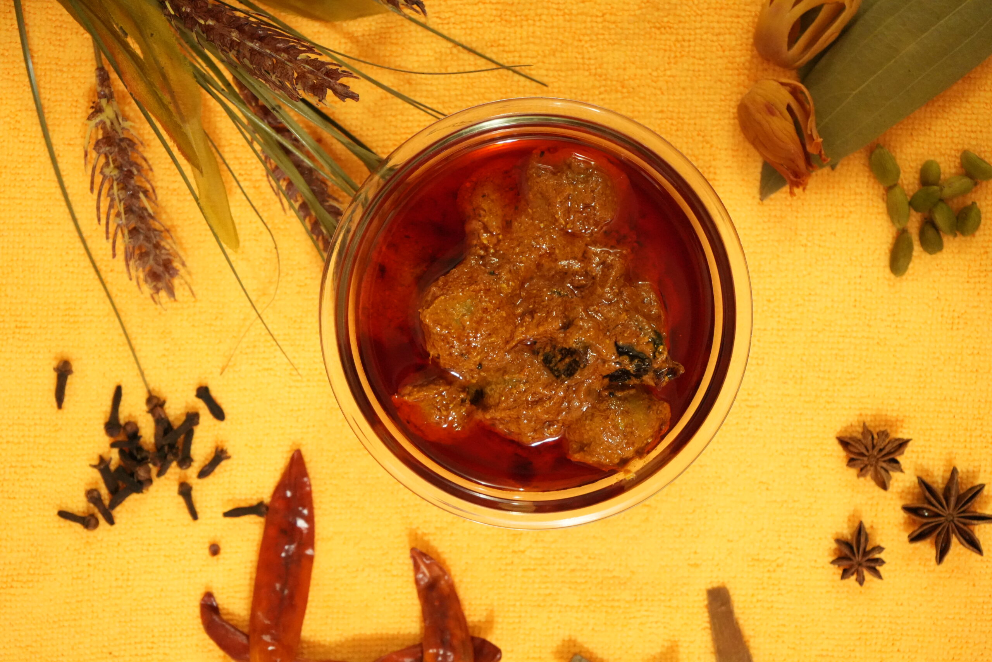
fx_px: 1929
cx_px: 496
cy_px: 331
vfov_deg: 19.5
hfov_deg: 28.8
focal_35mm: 70
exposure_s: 1/40
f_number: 5.6
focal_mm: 70
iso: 12800
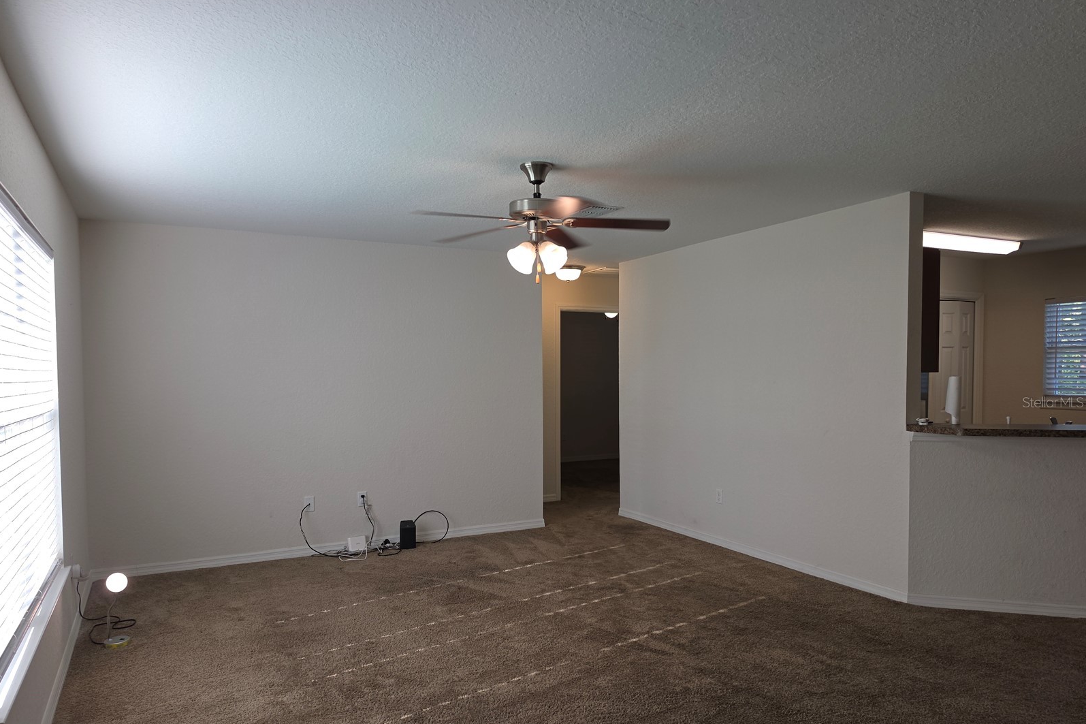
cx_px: 542
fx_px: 724
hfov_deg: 73.7
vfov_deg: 53.0
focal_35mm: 24
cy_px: 402
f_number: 1.4
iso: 10
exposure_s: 1/60
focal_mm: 6.5
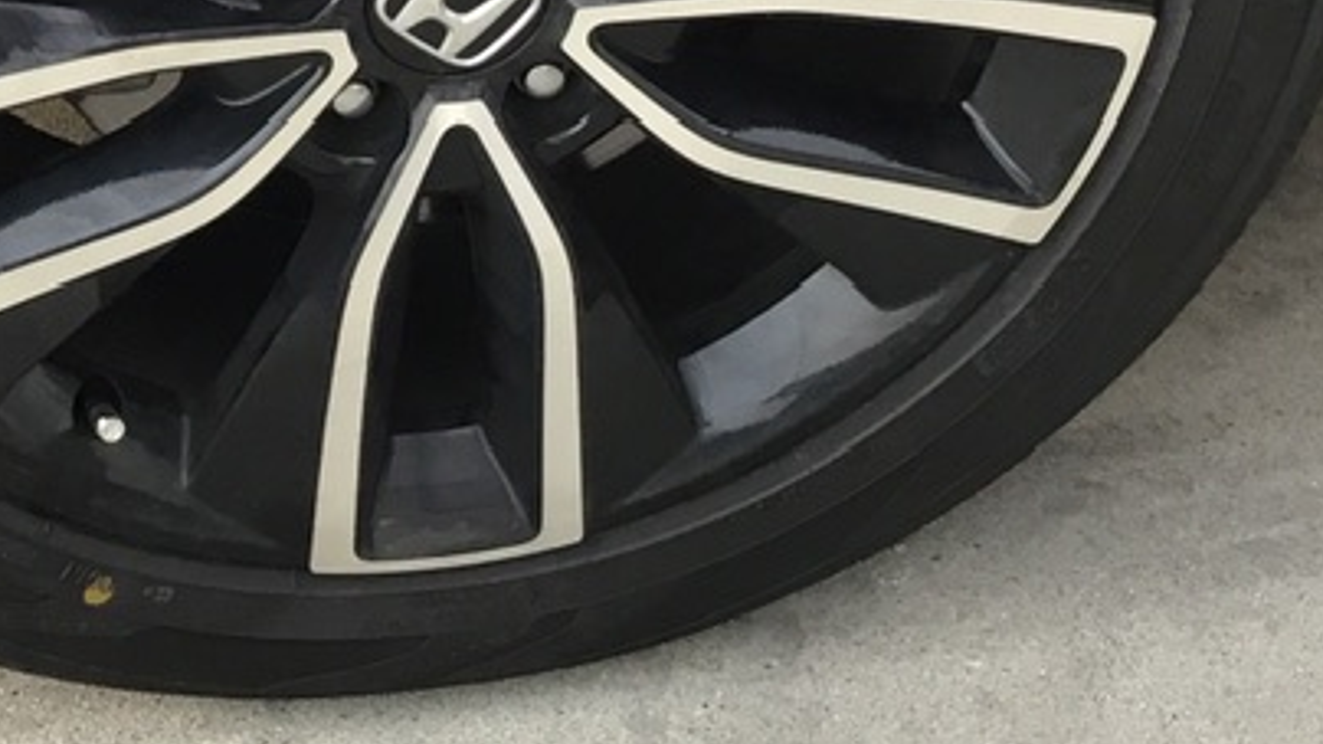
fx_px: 3753
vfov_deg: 11.2
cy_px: 62
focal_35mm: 107
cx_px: 400
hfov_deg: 19.9
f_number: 2.4
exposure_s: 1/40
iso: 25
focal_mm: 3.3
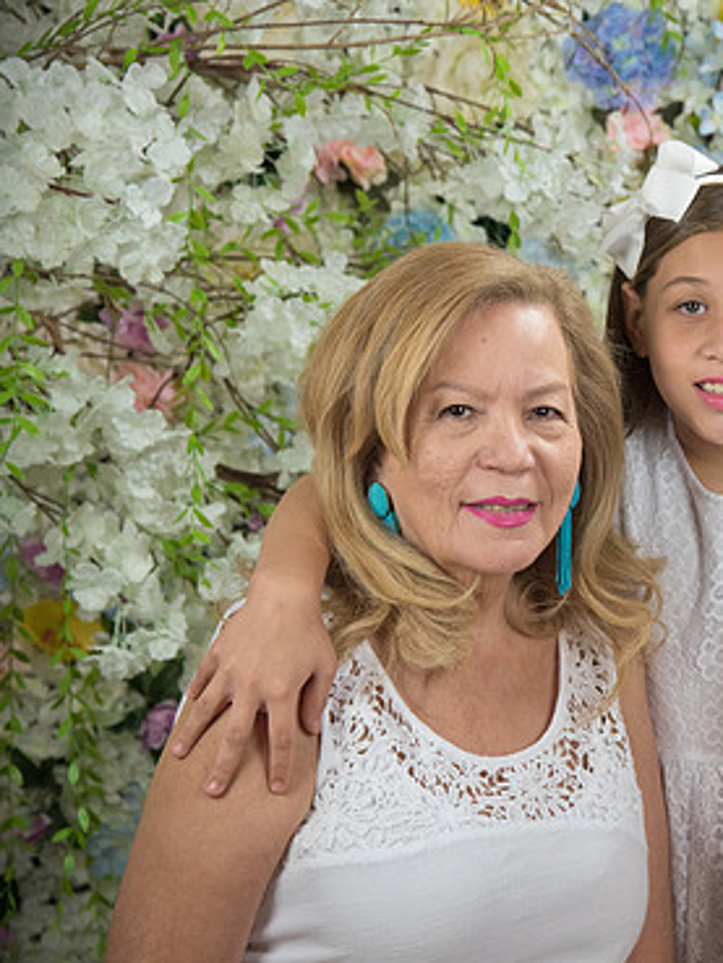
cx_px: 754
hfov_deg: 12.4
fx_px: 3284
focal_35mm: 118
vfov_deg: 16.7
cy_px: 482
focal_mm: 78
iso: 1250
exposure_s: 1/125
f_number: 5
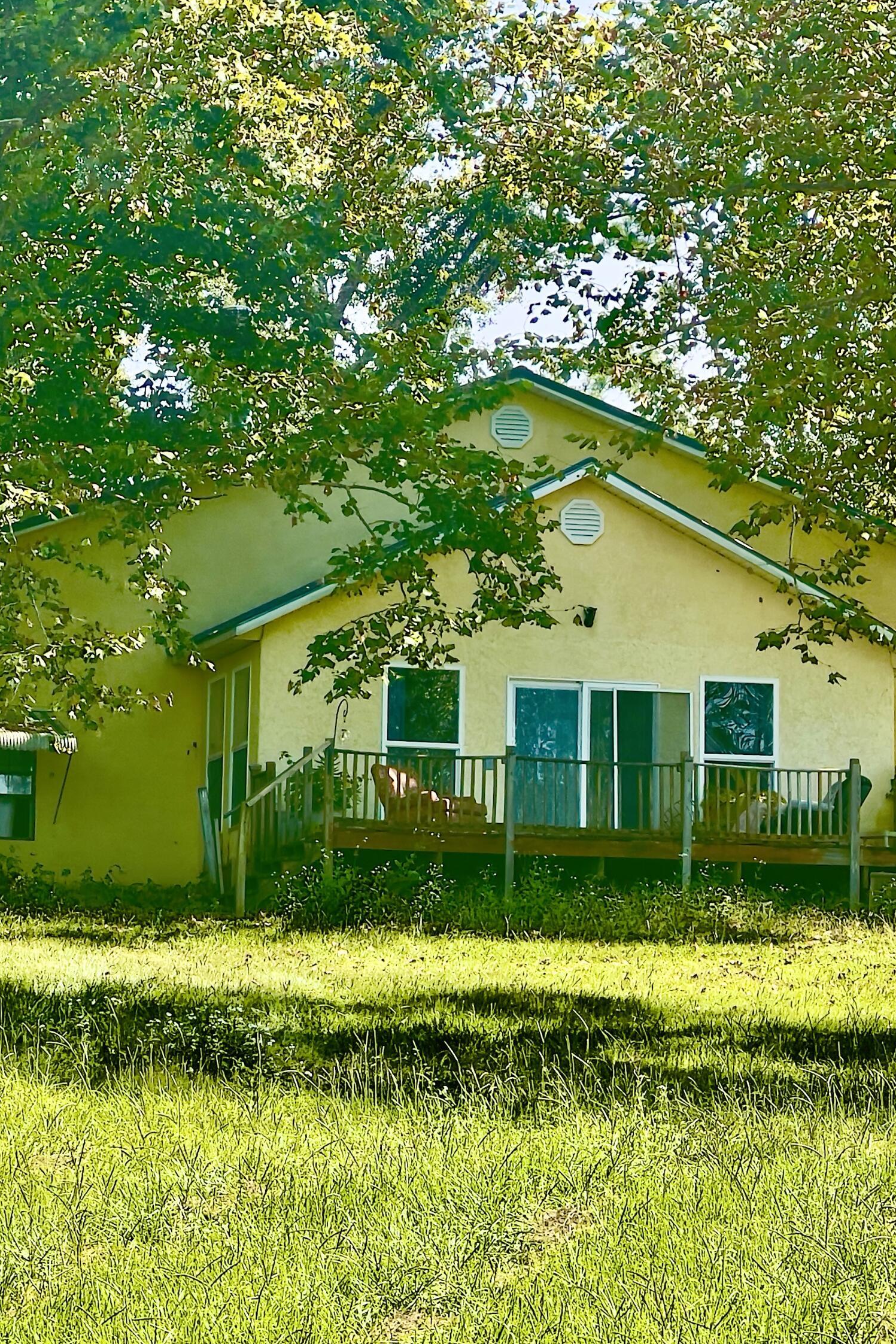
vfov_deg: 19.1
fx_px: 3994
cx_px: 323
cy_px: 672
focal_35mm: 107
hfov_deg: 12.8
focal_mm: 9
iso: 32
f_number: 2.8
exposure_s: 1/279
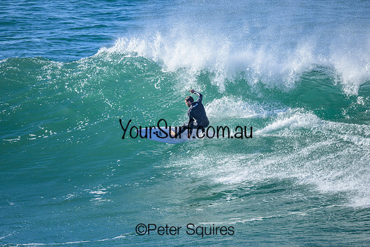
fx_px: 8224
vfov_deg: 1.7
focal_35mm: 800
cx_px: 185
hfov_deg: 2.6
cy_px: 124
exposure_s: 1/2000
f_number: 6.3
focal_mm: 800
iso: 900
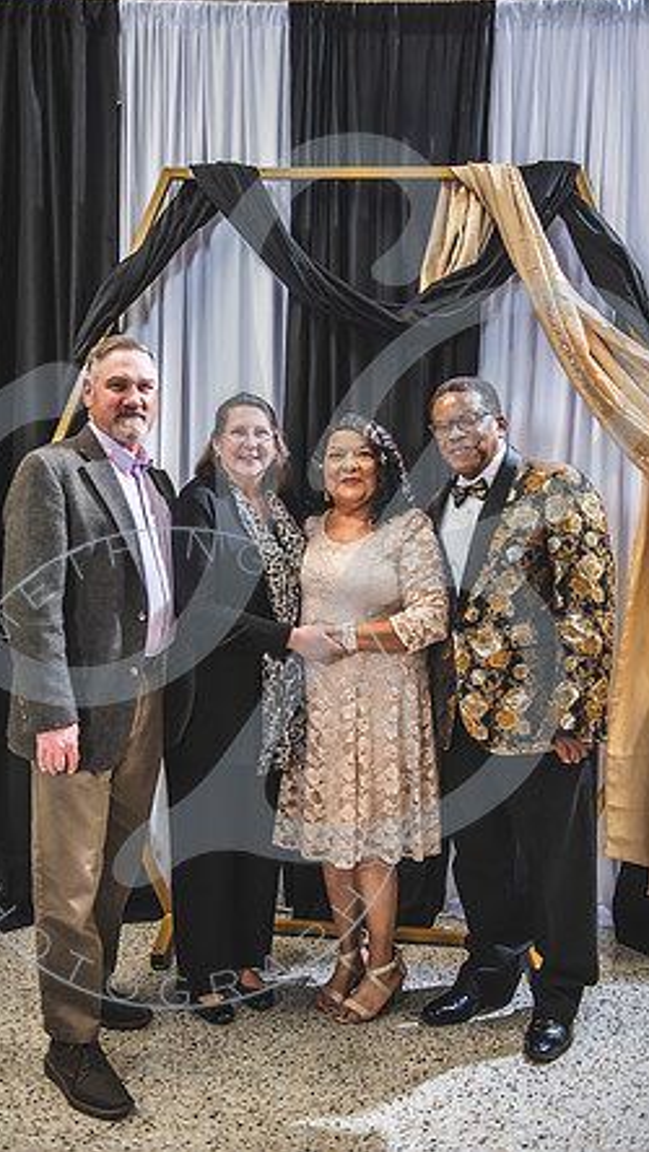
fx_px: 1039
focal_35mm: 34
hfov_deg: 34.6
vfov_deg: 58.0
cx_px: 291
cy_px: 571
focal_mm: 32
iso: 1600
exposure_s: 1/250
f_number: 2.8
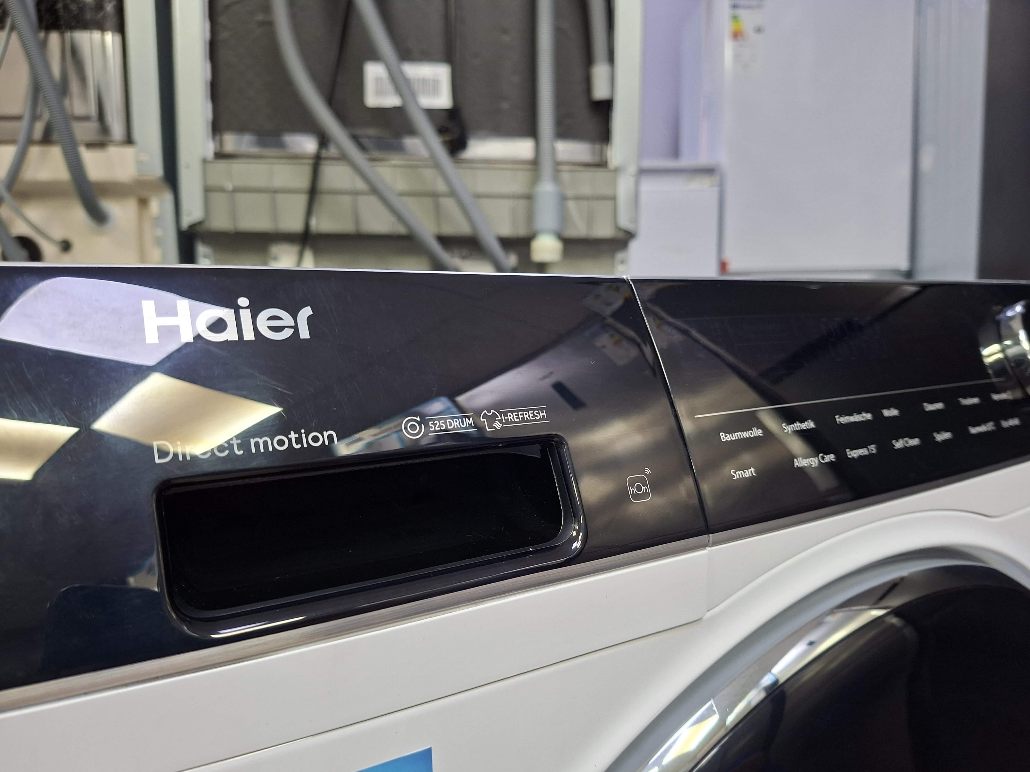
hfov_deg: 73.9
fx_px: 684
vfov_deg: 58.9
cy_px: 386
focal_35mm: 23
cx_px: 515
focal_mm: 5.54
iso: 250
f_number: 1.8
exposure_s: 1/50
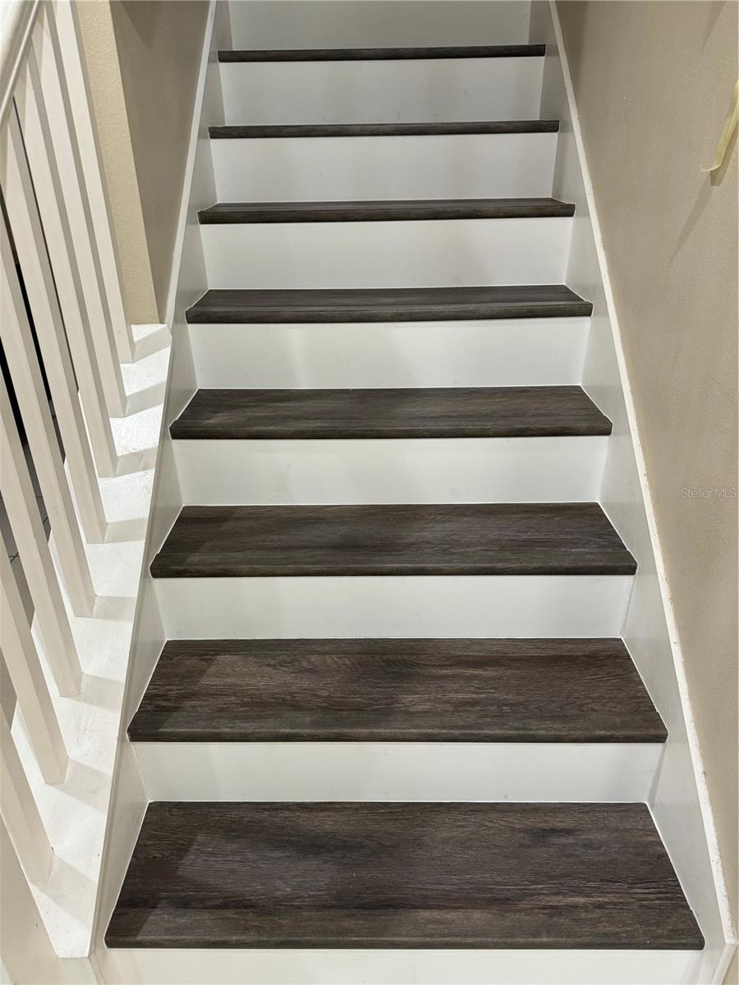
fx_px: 683
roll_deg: +1.9
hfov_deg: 56.8
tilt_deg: -27.5
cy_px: 492
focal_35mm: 24
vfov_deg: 71.6
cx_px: 370
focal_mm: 6.76
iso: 320
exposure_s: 1/60
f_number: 1.78
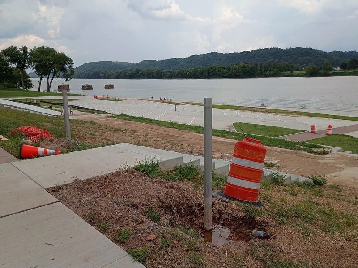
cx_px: 179
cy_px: 134
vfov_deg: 48.2
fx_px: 300
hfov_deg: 61.7
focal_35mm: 29
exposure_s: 1/731
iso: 100
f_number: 1.8
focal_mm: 4.27
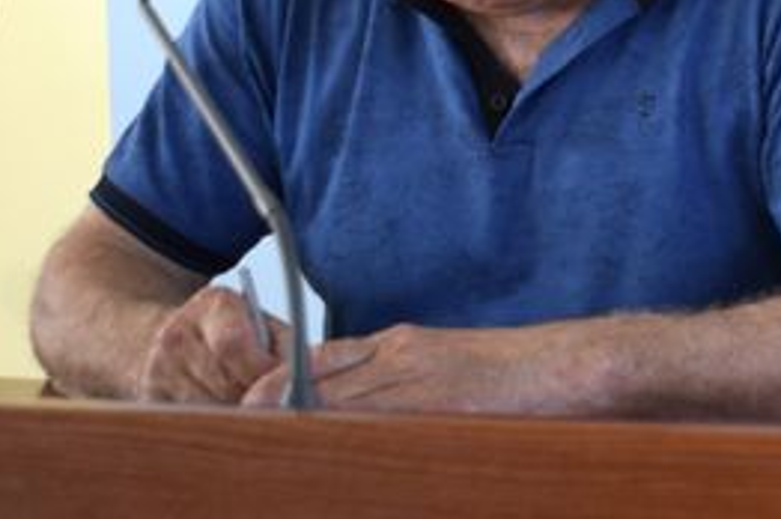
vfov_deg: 9.0
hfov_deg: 13.1
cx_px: 1064
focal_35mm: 150
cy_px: -24
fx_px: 3259
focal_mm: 35
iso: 400
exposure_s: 1/100
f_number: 5
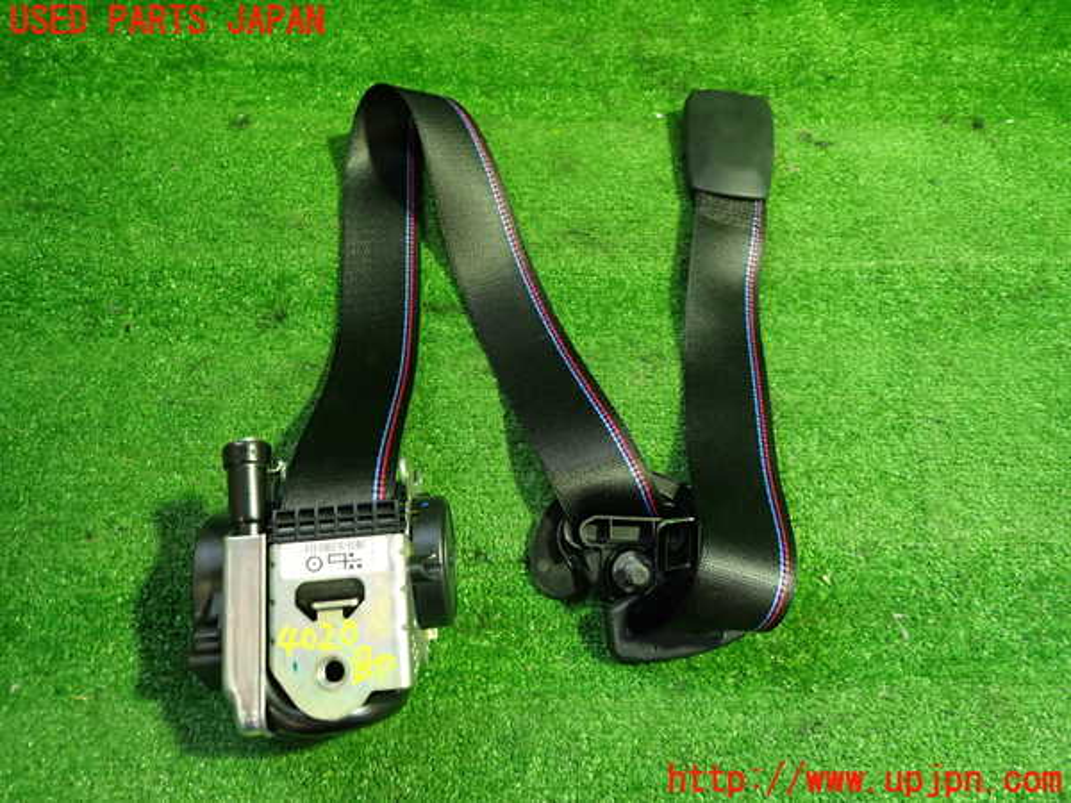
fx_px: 773
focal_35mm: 25
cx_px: 536
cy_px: 402
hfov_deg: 69.4
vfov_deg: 54.9
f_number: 2
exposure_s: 1/30
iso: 320
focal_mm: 4.5
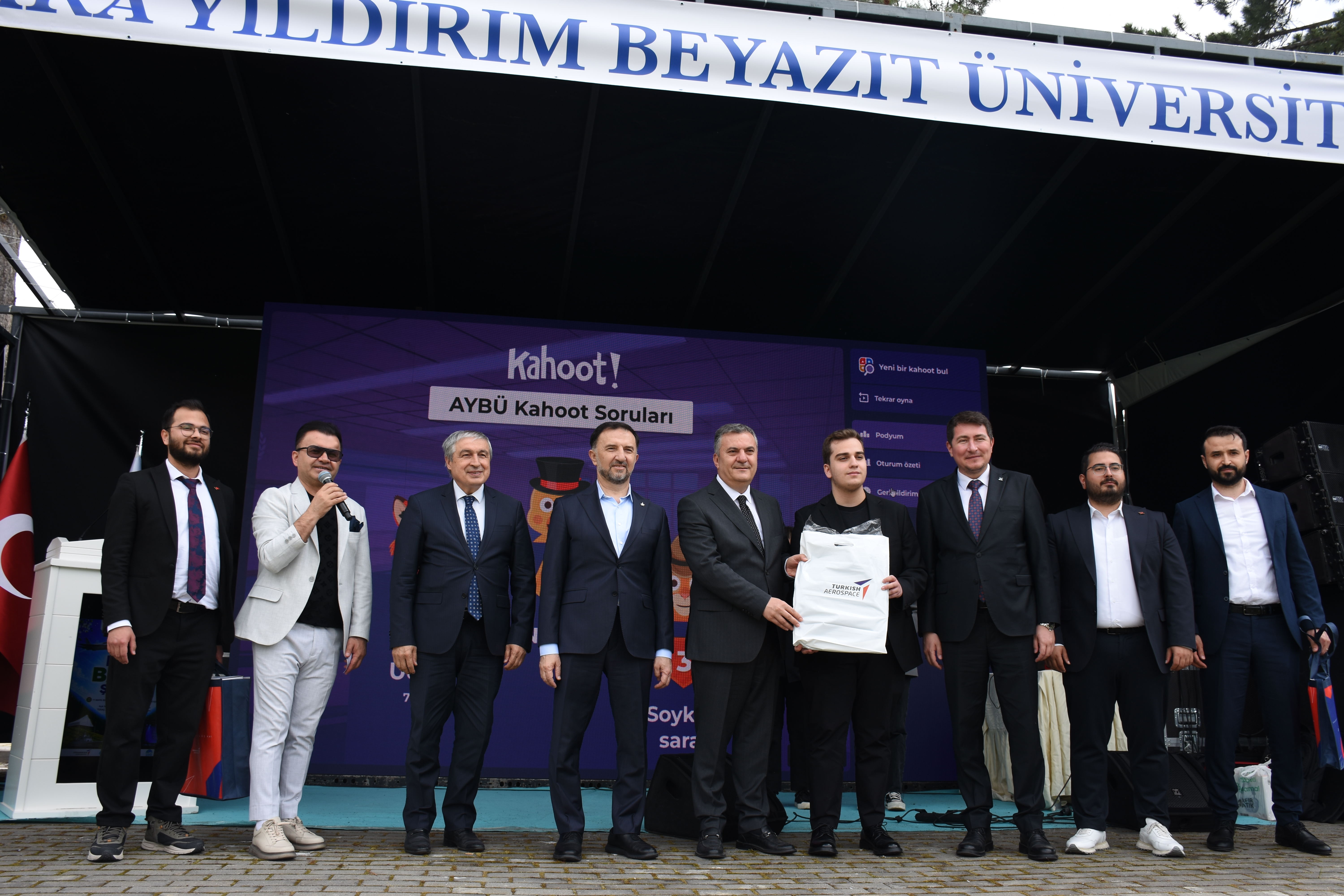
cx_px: 672
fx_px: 1120
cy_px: 448
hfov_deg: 61.9
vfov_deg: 43.6
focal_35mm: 30
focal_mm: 20
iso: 100
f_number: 5.6
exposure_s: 1/250
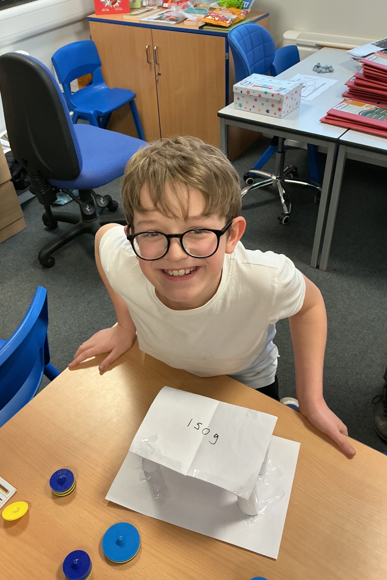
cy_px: 282
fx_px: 500
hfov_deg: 42.3
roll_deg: +5.0
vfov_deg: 60.3
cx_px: 177
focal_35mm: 31
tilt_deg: -40.3
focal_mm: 3
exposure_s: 1/60
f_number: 1.8
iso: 125
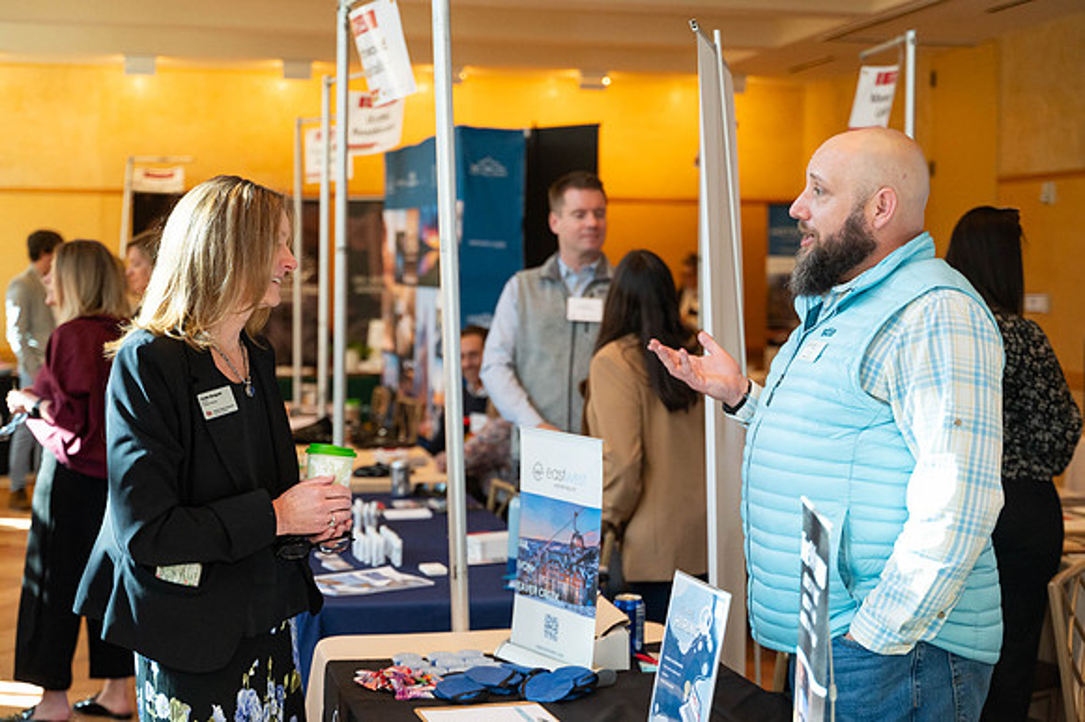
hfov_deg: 37.5
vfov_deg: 25.5
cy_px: 361
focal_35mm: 53
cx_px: 542
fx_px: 1596
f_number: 2.8
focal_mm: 53
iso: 2500
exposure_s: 1/800
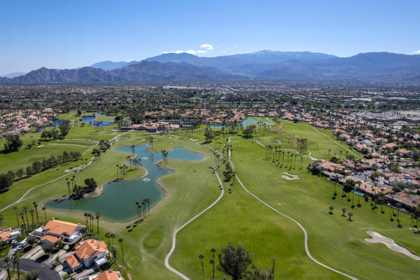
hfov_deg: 76.1
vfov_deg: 55.0
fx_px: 268
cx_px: 202
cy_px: 138
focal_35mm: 23
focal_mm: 8.38
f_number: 2.8
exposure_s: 1/4000
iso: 100
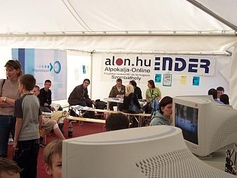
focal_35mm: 42
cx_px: 118
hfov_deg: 44.8
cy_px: 89
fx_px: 288
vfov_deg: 34.3
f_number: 2.8
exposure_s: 1/350
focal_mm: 8
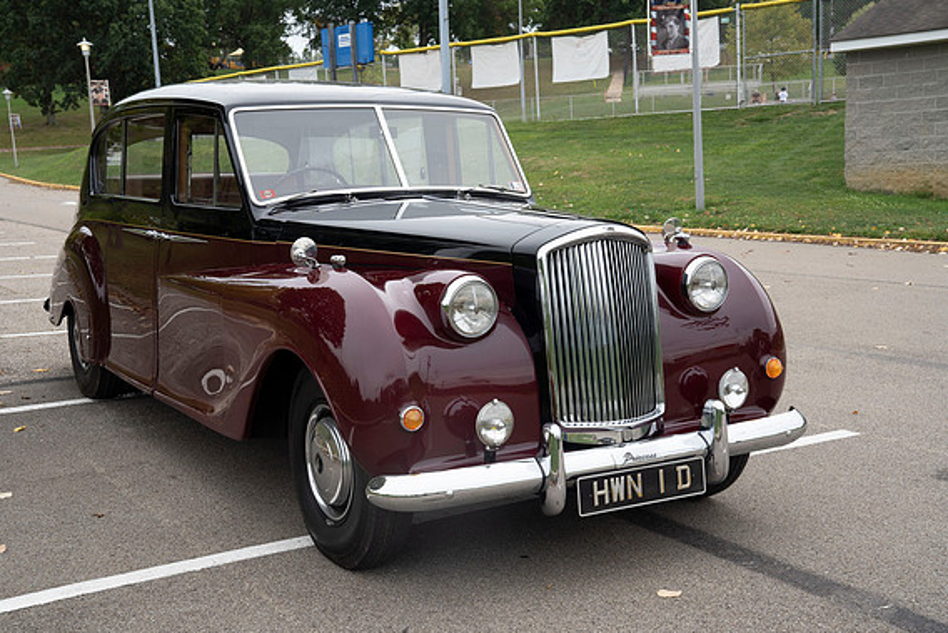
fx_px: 1238
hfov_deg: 41.9
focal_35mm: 47
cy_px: 316
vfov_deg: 28.7
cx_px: 469
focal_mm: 46
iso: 200
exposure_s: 1/125
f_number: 8
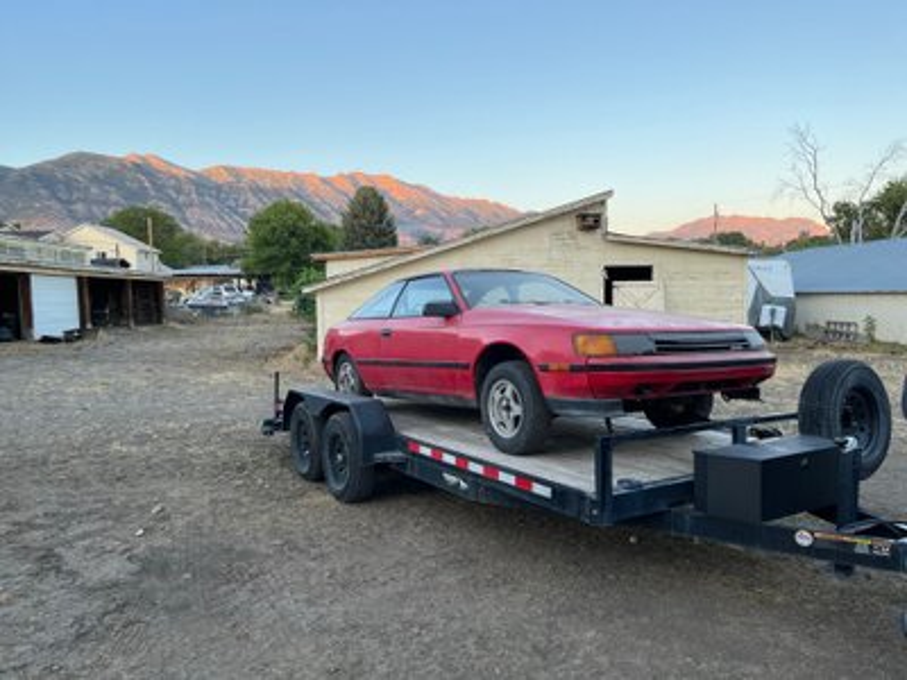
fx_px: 681
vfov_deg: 53.1
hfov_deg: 67.3
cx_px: 454
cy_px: 340
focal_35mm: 26
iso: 32
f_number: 1.6
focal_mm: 5.1
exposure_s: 1/134
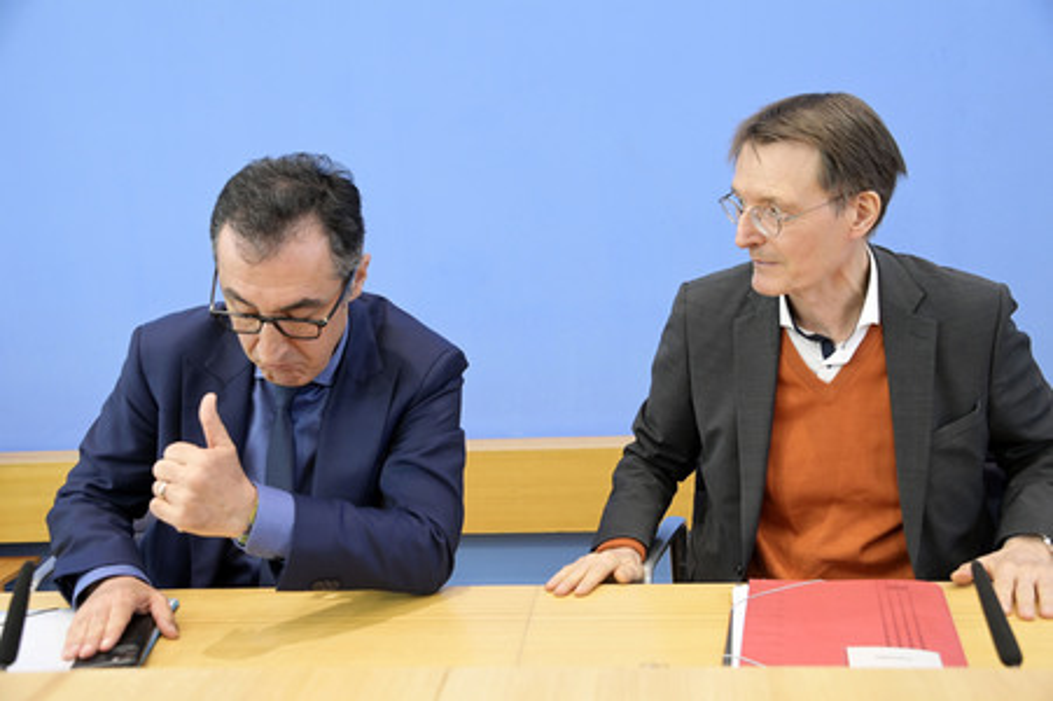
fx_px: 1111
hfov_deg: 50.7
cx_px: 526
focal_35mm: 38
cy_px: 350
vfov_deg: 35.0
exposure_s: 1/400
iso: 3200
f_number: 5
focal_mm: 38
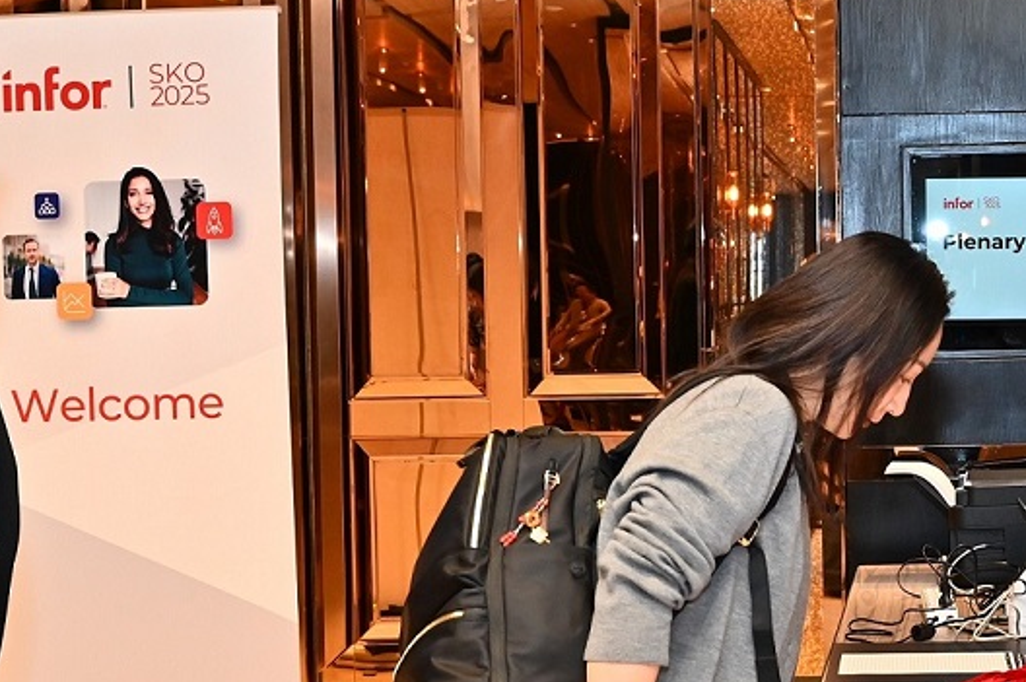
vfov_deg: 16.8
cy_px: 393
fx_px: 2312
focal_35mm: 81
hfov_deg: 24.5
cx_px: 878
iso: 2000
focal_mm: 33.5
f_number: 5.6
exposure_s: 1/125
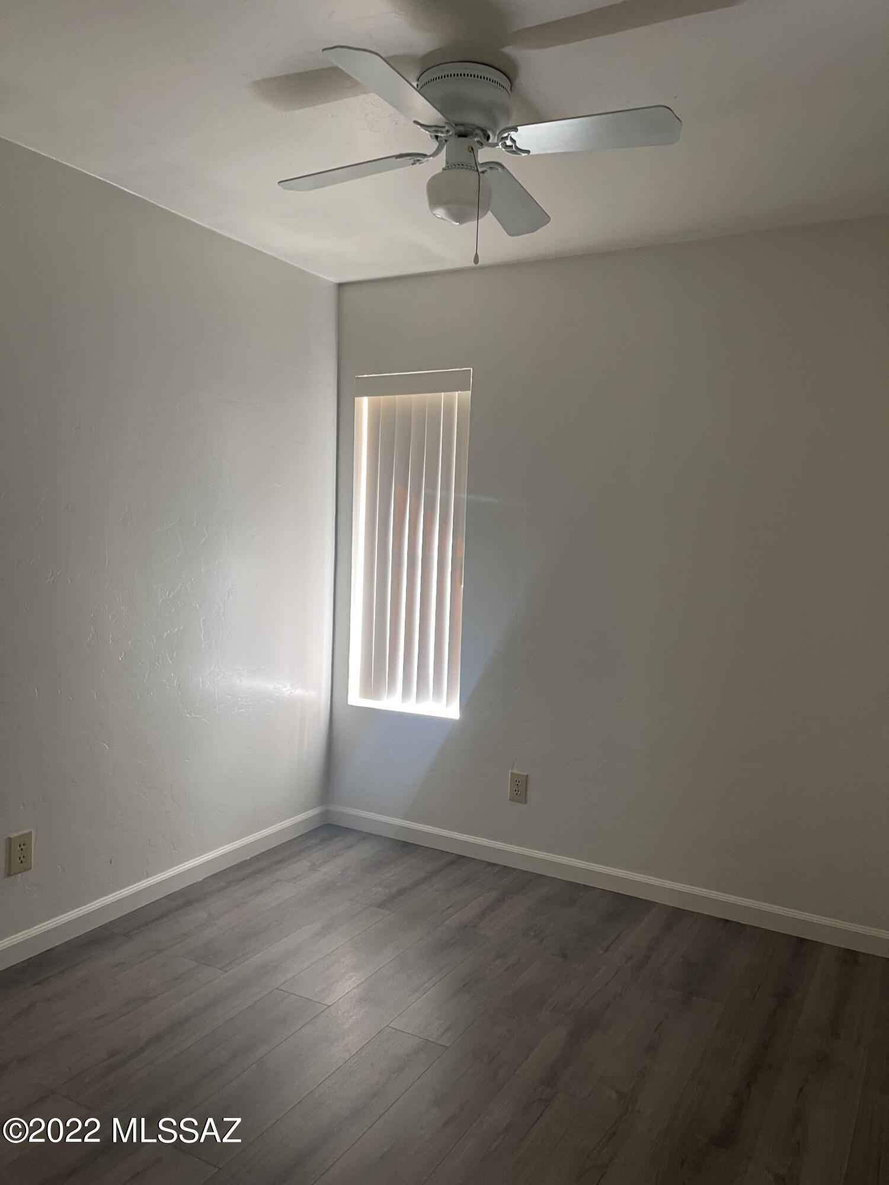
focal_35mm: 26
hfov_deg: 53.1
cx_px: 444
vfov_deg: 67.3
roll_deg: -2.2
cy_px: 592
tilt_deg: -5.5
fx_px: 890
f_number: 1.6
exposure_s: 1/60
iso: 125
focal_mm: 5.1
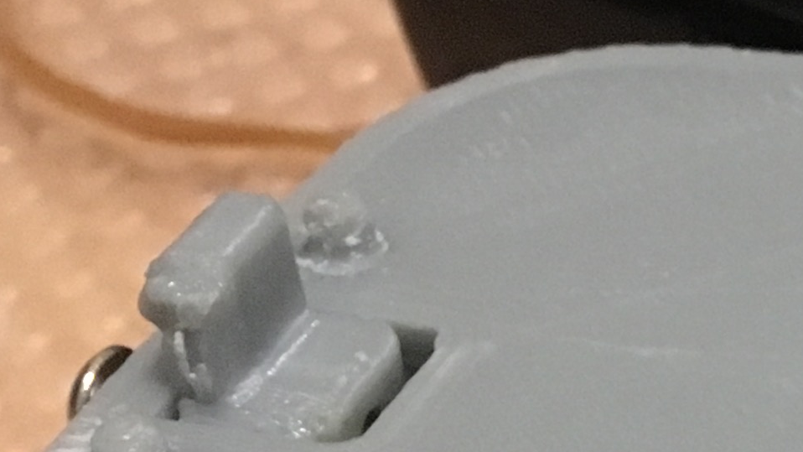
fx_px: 2832
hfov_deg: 14.6
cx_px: 1351
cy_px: 674
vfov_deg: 8.9
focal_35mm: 133
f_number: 2.2
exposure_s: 1/17
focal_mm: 4.15
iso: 640
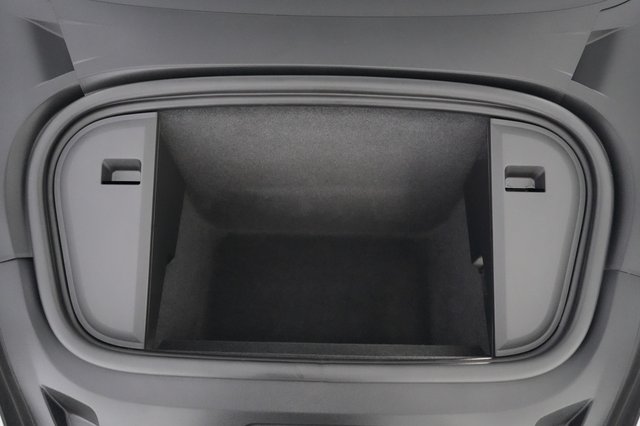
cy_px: 213
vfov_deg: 51.2
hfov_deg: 71.5
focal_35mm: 25
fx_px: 444
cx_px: 320
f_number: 2.8
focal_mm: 25
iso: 12800
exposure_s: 1/125
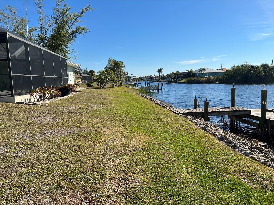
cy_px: 102
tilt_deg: -6.6
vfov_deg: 53.1
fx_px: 206
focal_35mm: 26
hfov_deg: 67.3
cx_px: 137
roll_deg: +2.3
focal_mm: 5.7
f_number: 1.5
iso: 50
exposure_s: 1/5587
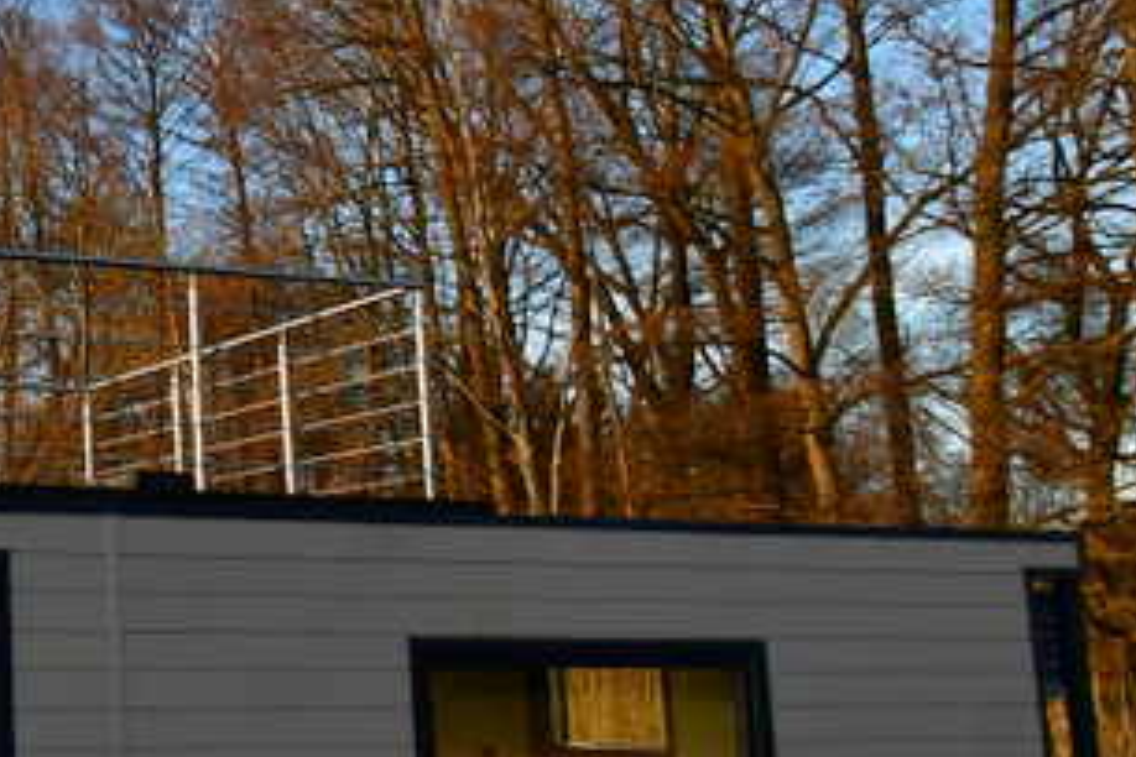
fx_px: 1546
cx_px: -364
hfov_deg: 30.9
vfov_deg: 27.5
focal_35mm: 49
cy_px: 455
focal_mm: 10
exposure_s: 1/640
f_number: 8
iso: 500
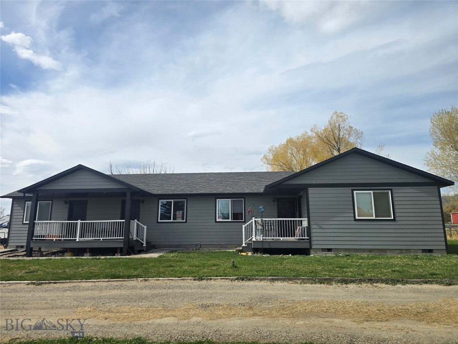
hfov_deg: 73.9
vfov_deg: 58.9
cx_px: 229
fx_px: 304
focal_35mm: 23
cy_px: 172
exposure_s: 1/1000
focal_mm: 6.3
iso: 12
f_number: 1.7
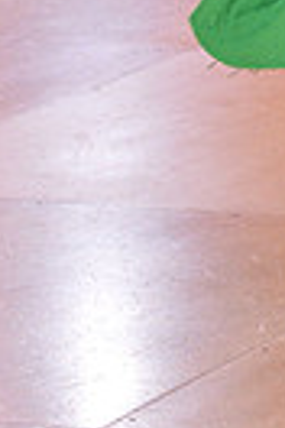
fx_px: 4488
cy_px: -357
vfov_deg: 5.4
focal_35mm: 378
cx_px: 384
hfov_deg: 3.6
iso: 1600
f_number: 5.6
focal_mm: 86
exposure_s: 1/250
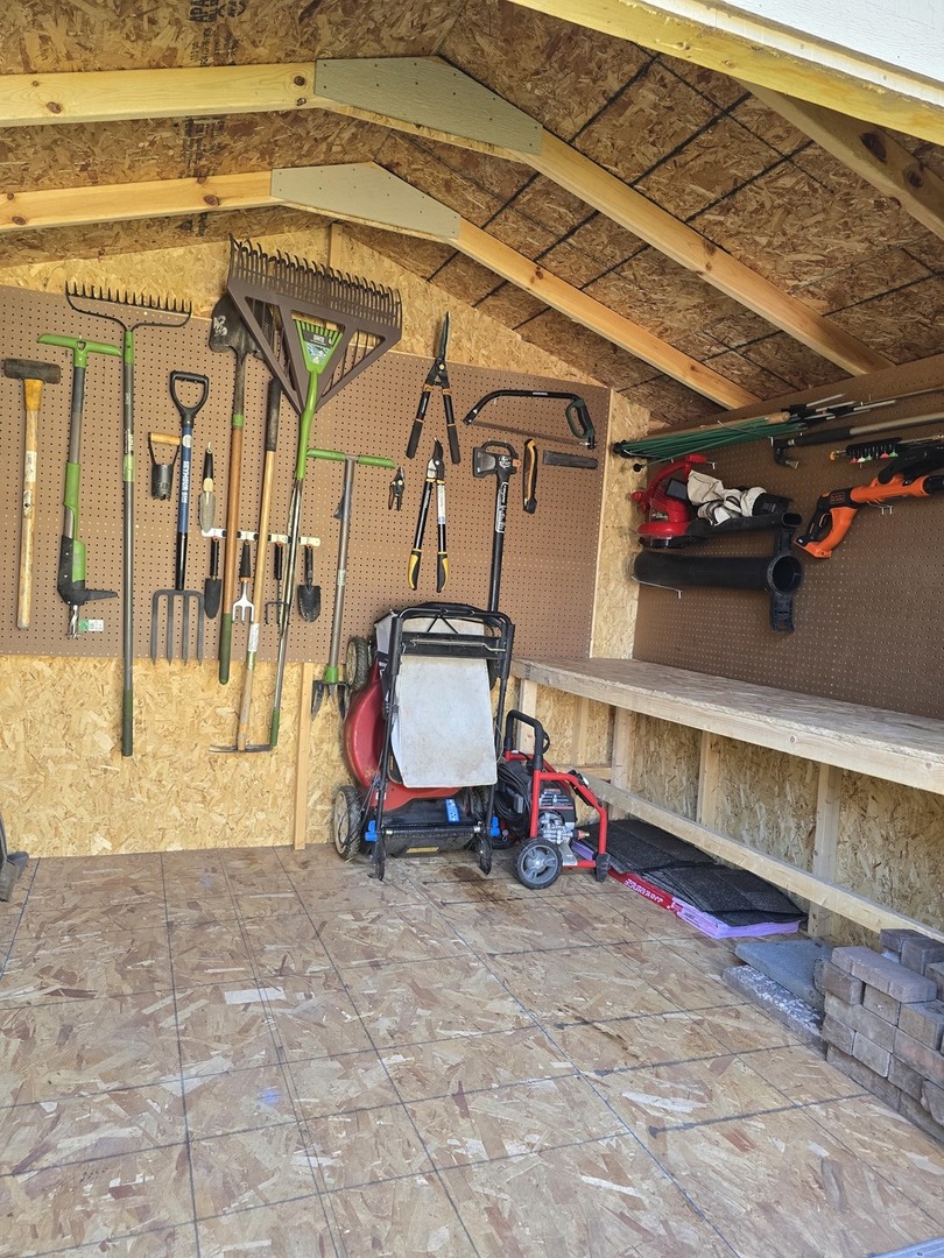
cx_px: 472
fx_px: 836
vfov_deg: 73.9
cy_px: 629
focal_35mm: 23
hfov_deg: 58.9
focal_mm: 6.3
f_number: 1.7
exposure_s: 1/120
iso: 160
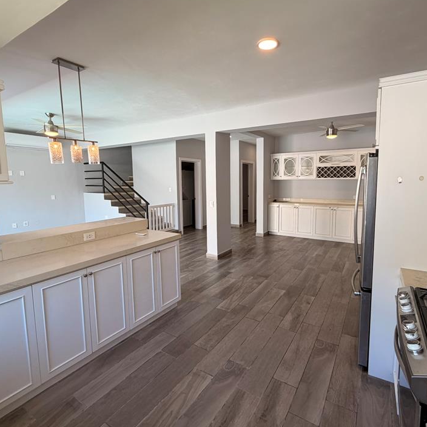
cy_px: 205
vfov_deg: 80.7
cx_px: 230
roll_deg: +1.2
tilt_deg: -5.6
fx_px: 251
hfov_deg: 80.6
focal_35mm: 18
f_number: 2.2
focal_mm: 2.22
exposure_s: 1/120
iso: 100
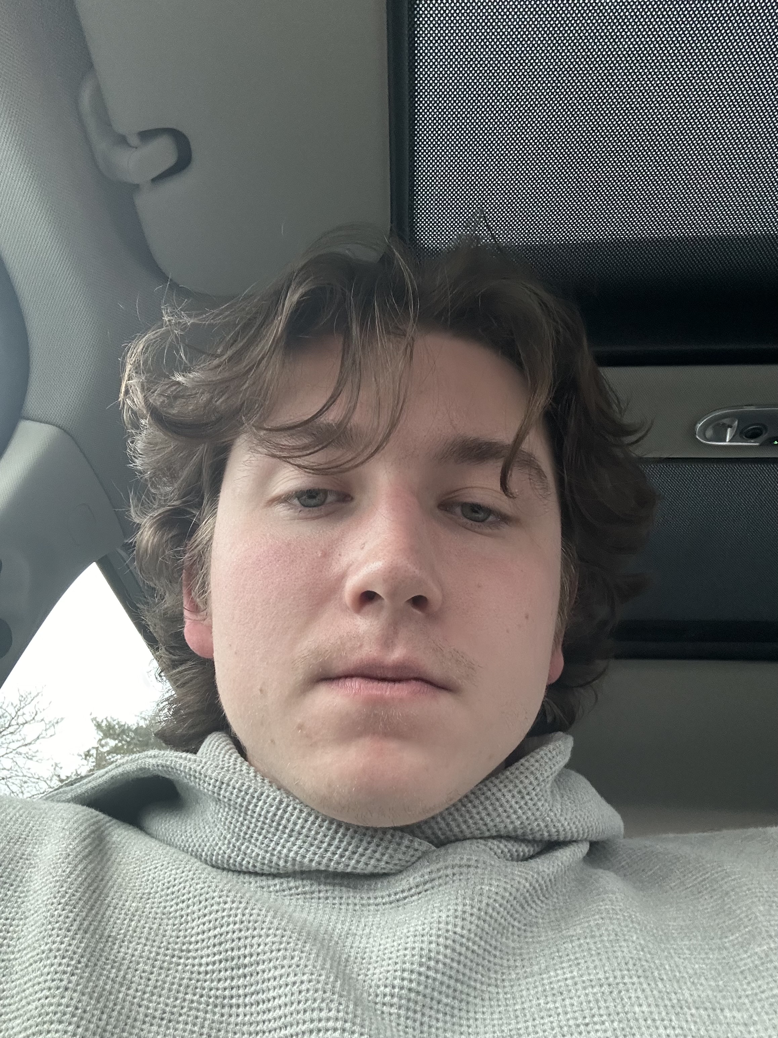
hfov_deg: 46.8
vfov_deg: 60.0
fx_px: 899
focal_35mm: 30
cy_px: 519
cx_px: 389
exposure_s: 1/60
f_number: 1.9
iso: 160
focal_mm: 2.69
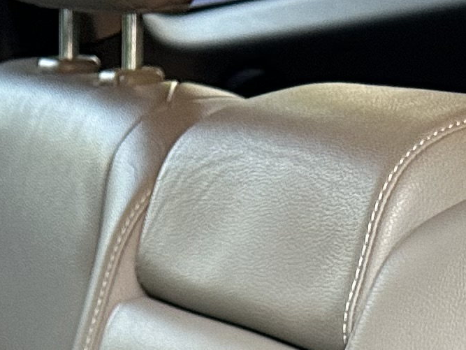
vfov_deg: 8.9
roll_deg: +1.0
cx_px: 344
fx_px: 1953
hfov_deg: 13.6
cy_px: 931
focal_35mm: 145
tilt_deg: -26.6
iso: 250
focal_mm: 6.86
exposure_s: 1/104
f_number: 1.78
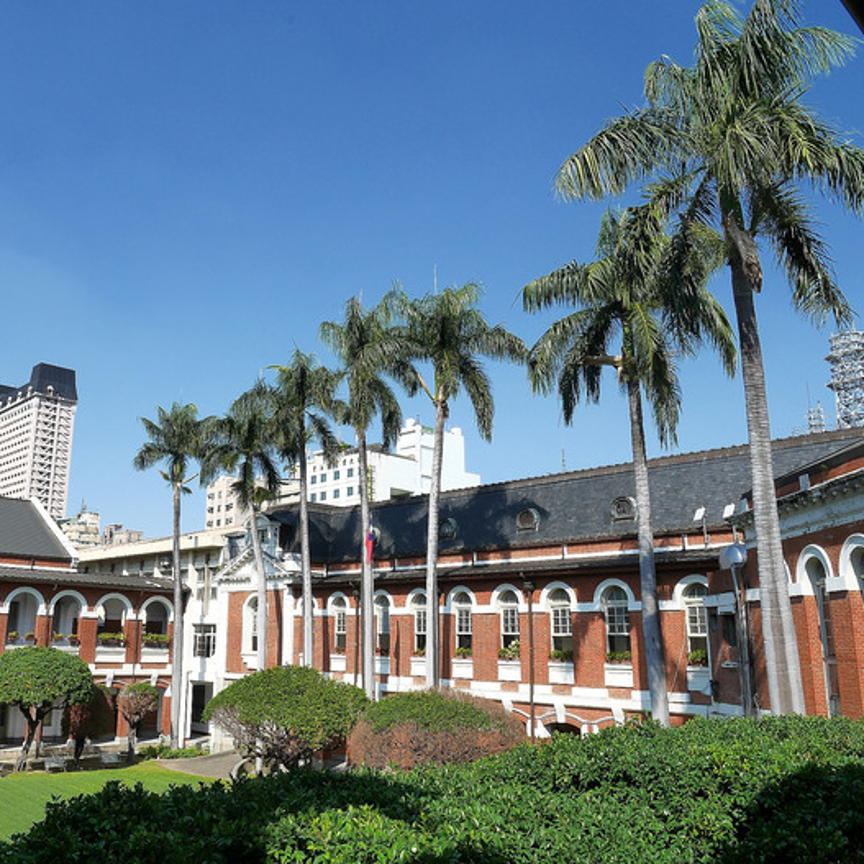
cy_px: 438
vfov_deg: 55.6
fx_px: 819
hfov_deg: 54.8
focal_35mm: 29
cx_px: 311
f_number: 10
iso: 125
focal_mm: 12
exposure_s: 1/250
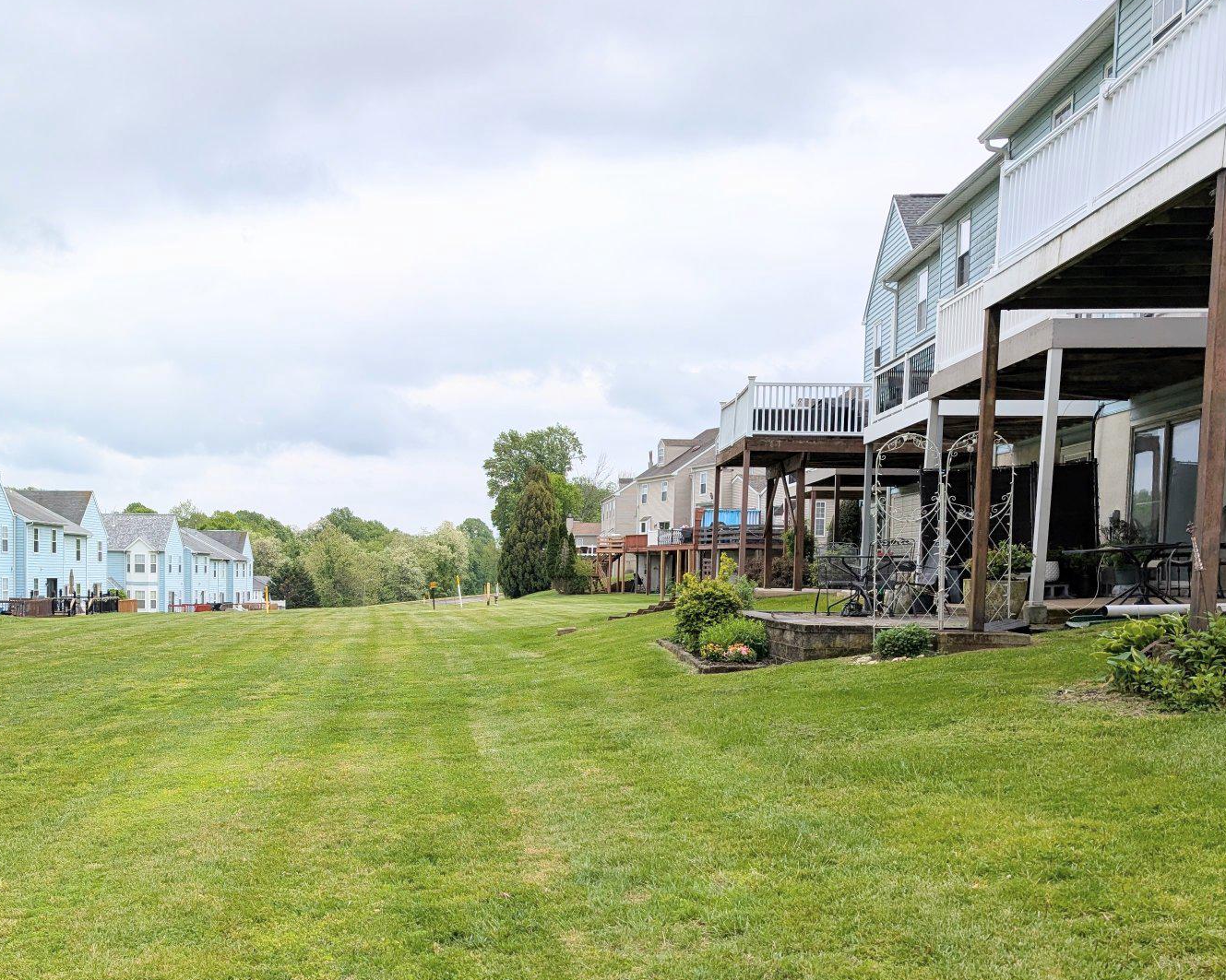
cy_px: 654
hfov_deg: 48.9
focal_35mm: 36
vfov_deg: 40.6
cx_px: 355
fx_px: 1306
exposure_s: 1/499
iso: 21
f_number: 1.68
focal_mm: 6.9
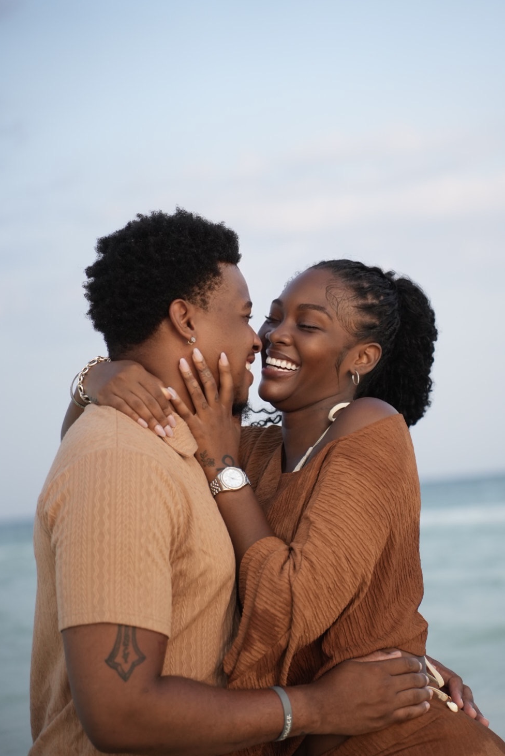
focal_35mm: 83
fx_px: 1743
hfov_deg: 16.5
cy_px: 384
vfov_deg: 24.5
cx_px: 260
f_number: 2.8
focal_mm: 75
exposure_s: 1/5000
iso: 1250
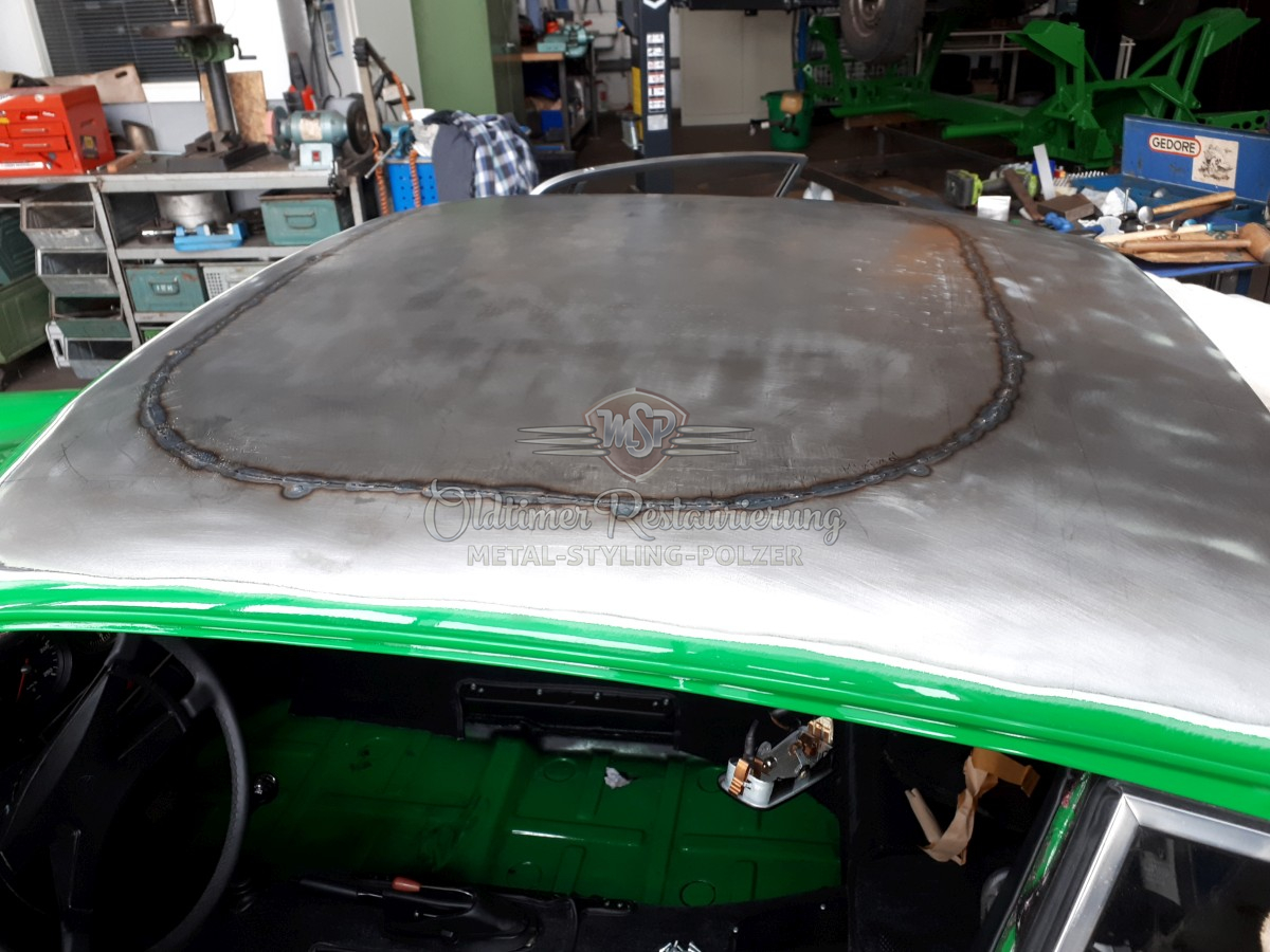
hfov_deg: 65.3
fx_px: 991
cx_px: 635
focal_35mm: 27
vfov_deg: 51.4
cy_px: 476
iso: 80
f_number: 1.9
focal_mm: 3.6
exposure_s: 1/33
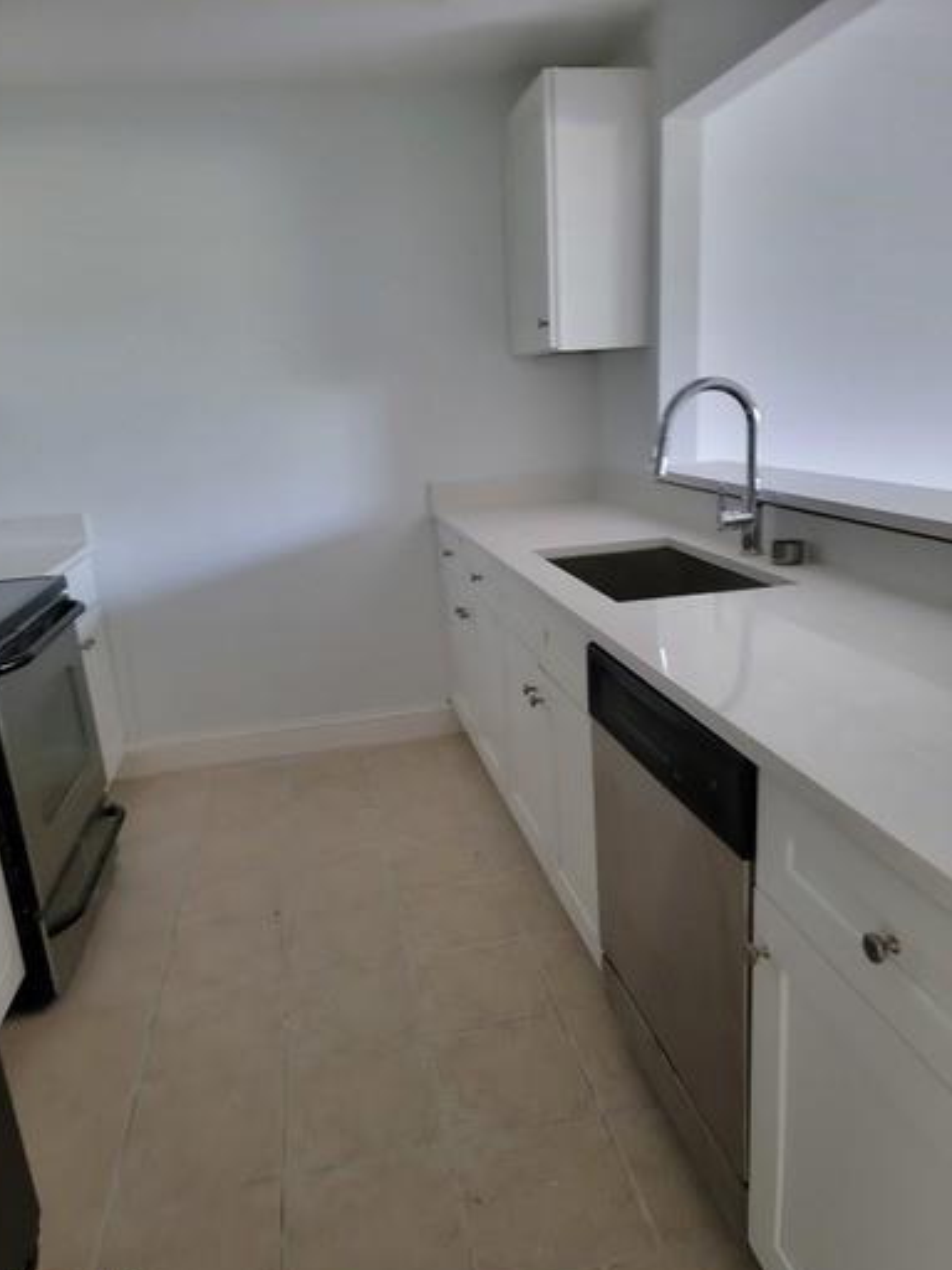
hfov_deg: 54.9
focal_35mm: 25
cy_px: 659
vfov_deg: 69.4
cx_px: 459
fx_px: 917
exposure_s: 1/40
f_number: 1.8
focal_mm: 6.7
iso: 320
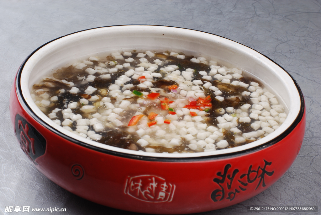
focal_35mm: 75
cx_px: 160
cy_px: 108
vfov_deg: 18.2
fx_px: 669
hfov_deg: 27.0
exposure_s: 1/125
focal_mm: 50
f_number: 14
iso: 100
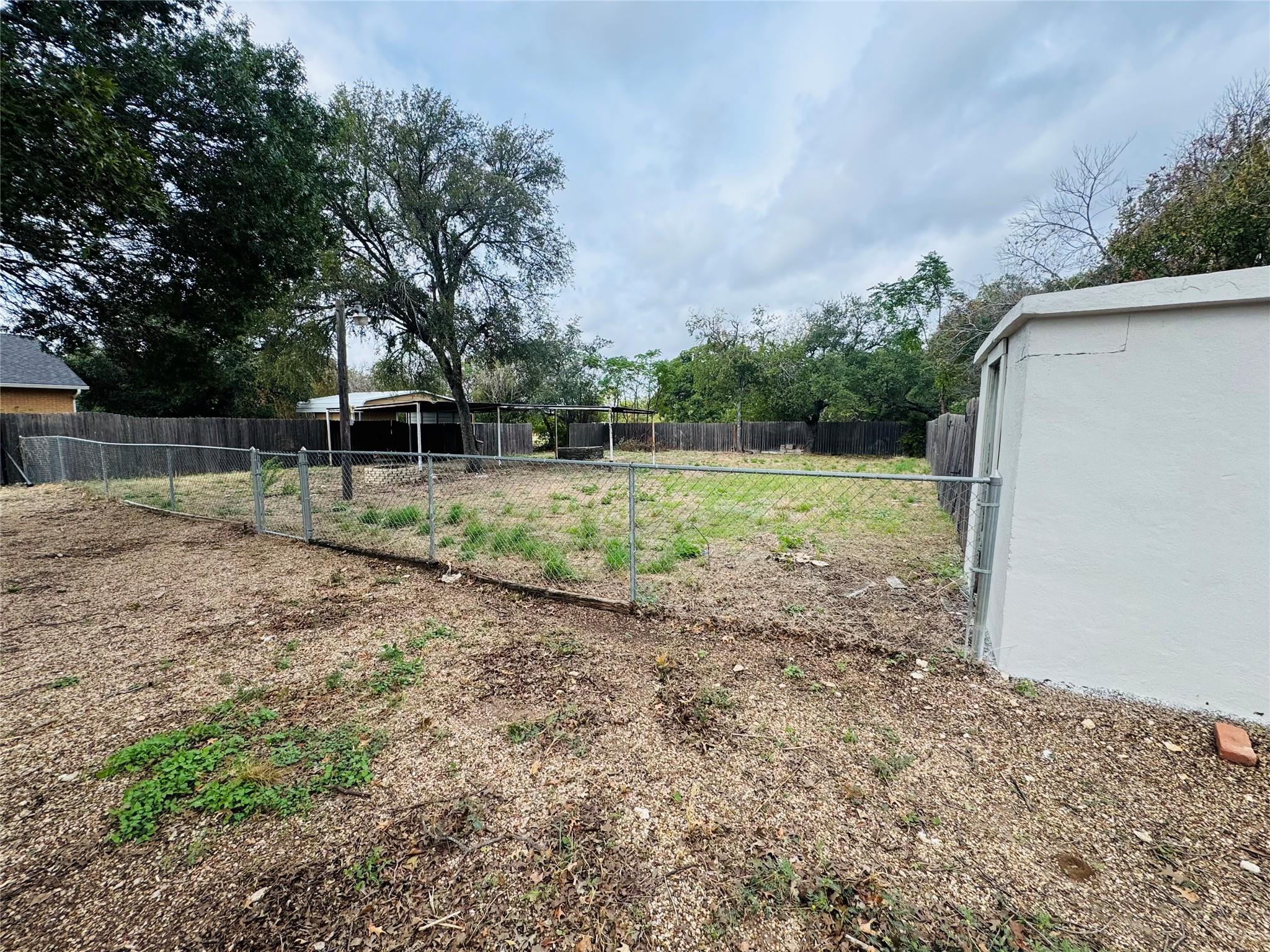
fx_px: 514
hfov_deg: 102.1
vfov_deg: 85.7
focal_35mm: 14
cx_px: 635
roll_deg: -0.1
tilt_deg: -6.2
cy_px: 476
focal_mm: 2.22
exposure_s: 1/713
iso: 40
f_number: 2.2
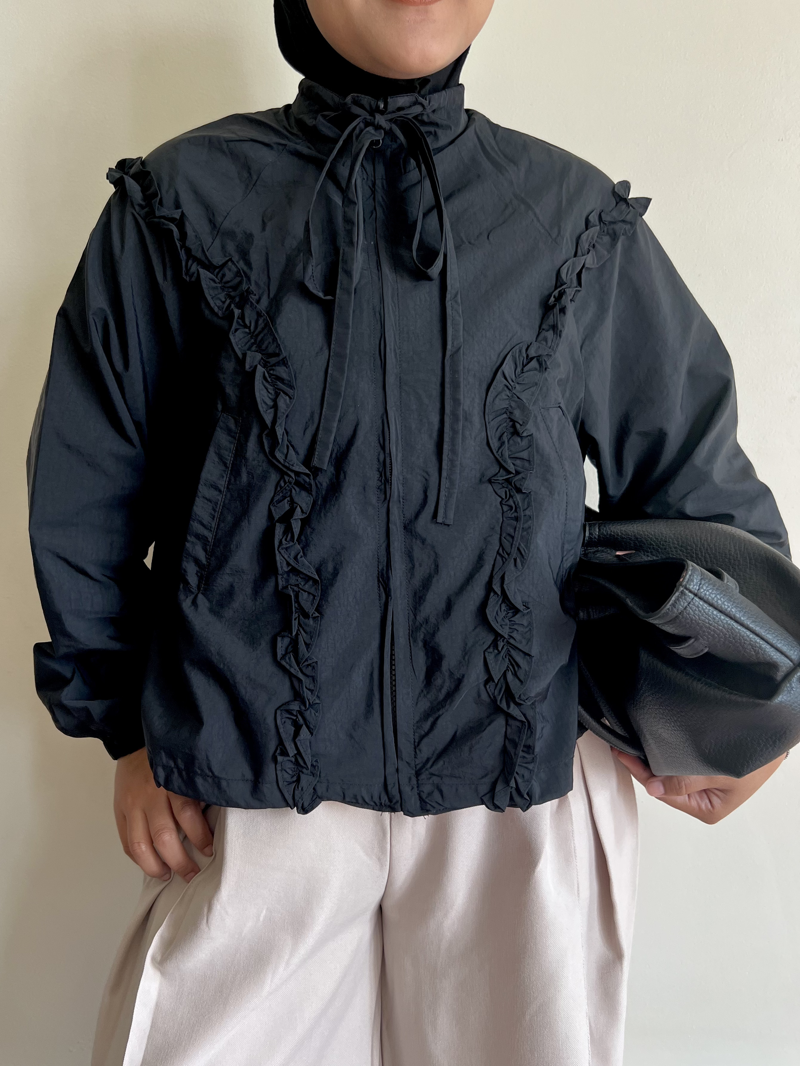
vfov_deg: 67.3
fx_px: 801
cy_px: 533
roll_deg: +1.2
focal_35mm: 26
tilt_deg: -7.8
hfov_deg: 53.1
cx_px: 400
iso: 80
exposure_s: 1/121
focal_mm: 5.7
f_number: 1.5
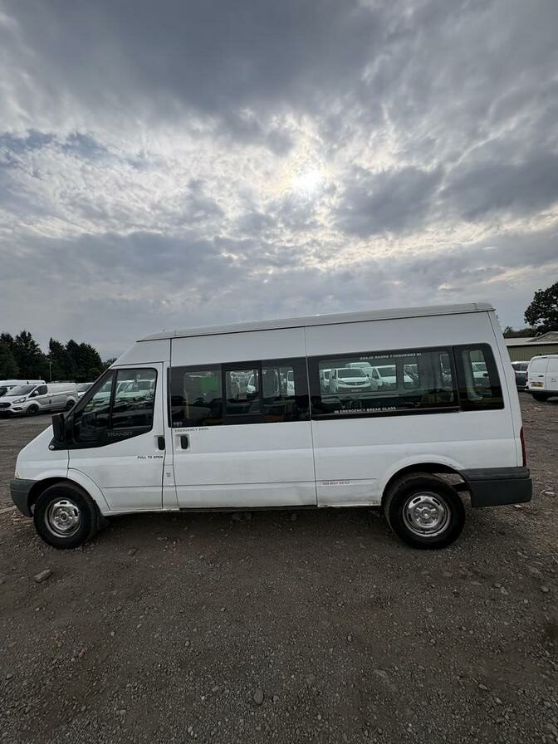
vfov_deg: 102.1
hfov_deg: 85.7
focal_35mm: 14
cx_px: 279
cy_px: 372
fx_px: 301
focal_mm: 2.22
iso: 50
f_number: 2.2
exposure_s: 1/2494
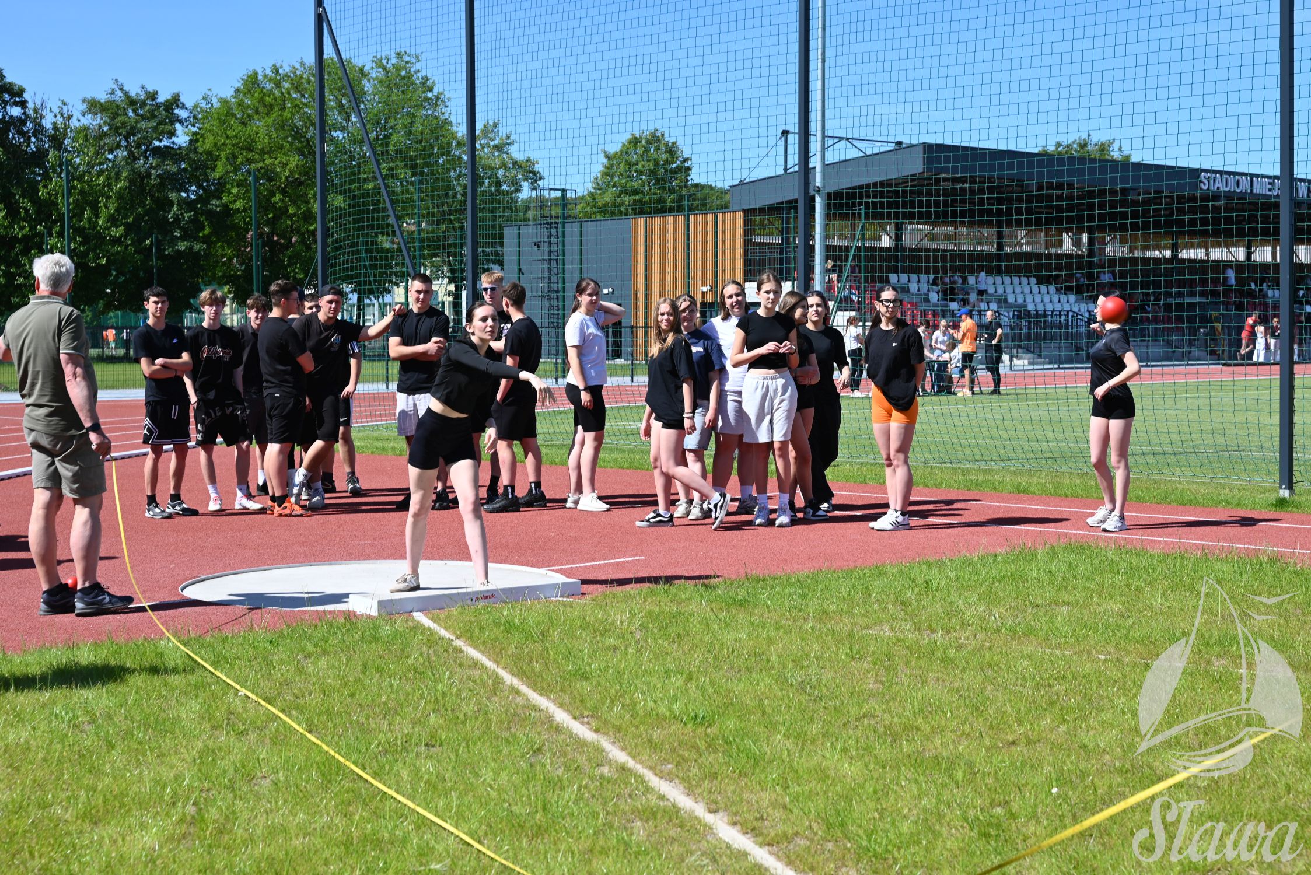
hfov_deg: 36.9
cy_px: 438
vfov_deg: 25.1
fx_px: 1967
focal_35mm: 54
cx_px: 656
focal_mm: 54
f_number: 6.3
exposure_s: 1/320
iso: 100
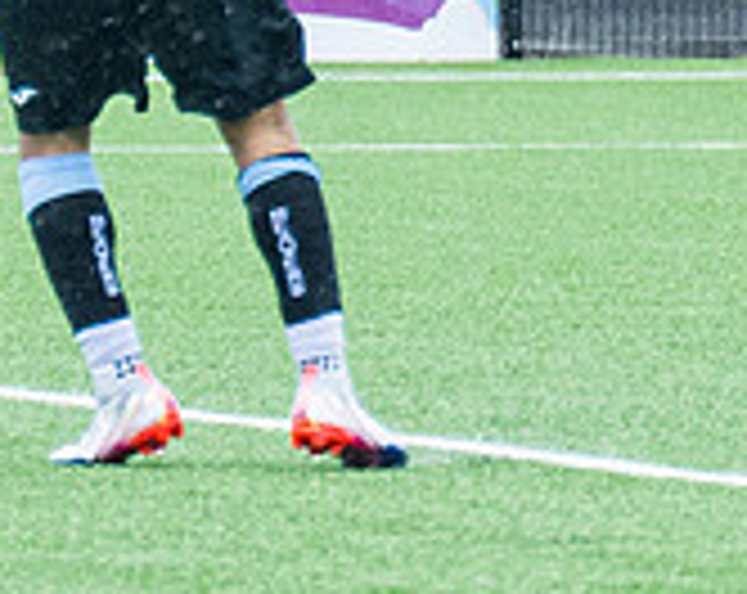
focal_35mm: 845
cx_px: 117
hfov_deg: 2.3
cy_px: -805
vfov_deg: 1.8
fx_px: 18638
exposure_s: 1/1250
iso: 1000
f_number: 4
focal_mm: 98
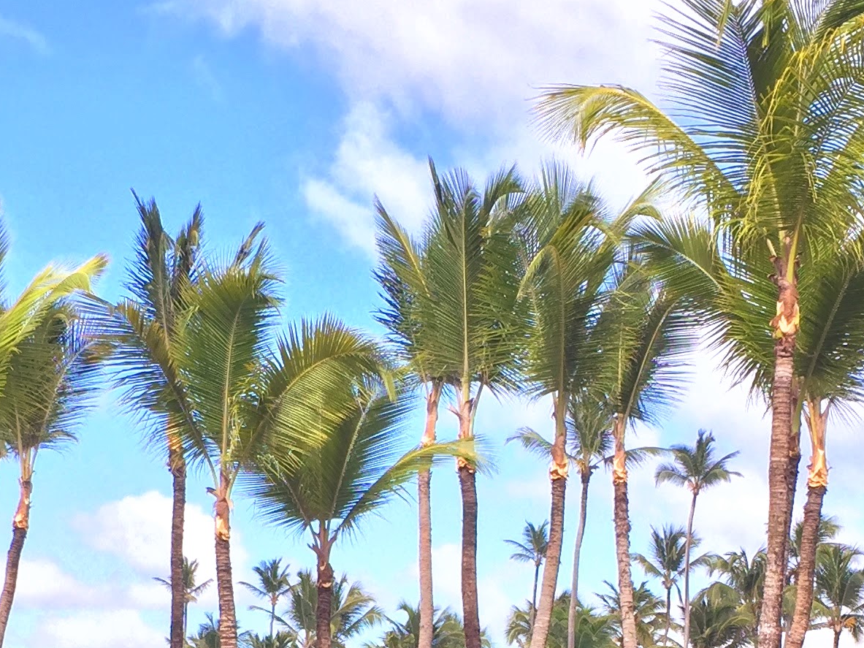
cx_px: 404
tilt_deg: +3.1
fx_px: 1997
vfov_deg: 17.7
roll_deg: +0.3
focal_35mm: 80
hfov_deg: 24.4
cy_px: 726
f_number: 2.2
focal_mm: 4.15
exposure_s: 1/807
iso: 32
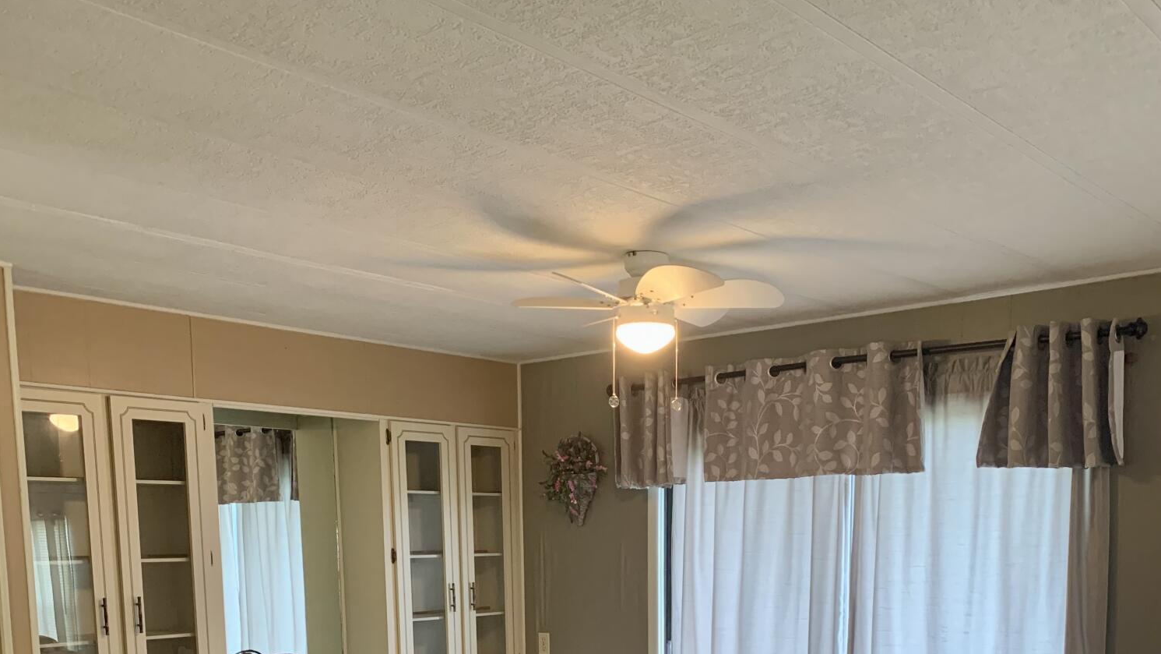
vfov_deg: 28.3
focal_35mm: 38
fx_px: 1170
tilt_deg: -8.0
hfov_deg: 52.8
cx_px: 582
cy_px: 724
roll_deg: +0.4
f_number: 1.8
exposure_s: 1/60
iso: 400
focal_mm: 4.25
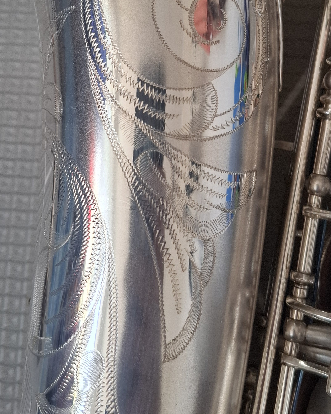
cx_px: 203
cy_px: 106
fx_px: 563
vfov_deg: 39.3
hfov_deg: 32.6
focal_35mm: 46
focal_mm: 5.54
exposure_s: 1/120
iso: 64
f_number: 1.8
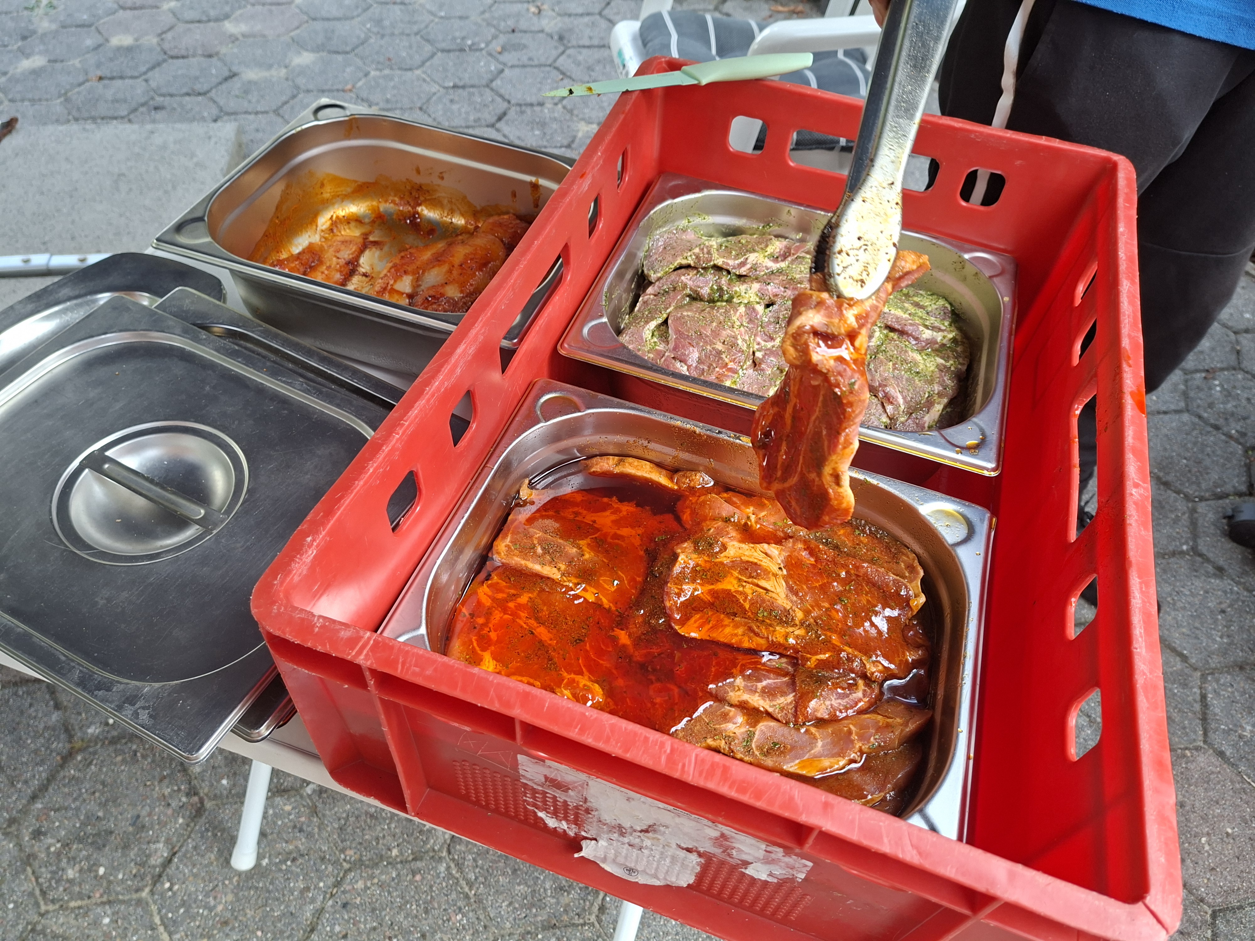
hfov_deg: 73.9
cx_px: 628
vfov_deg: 58.9
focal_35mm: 23
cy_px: 470
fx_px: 834
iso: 50
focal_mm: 5.54
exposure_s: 1/100
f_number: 1.8
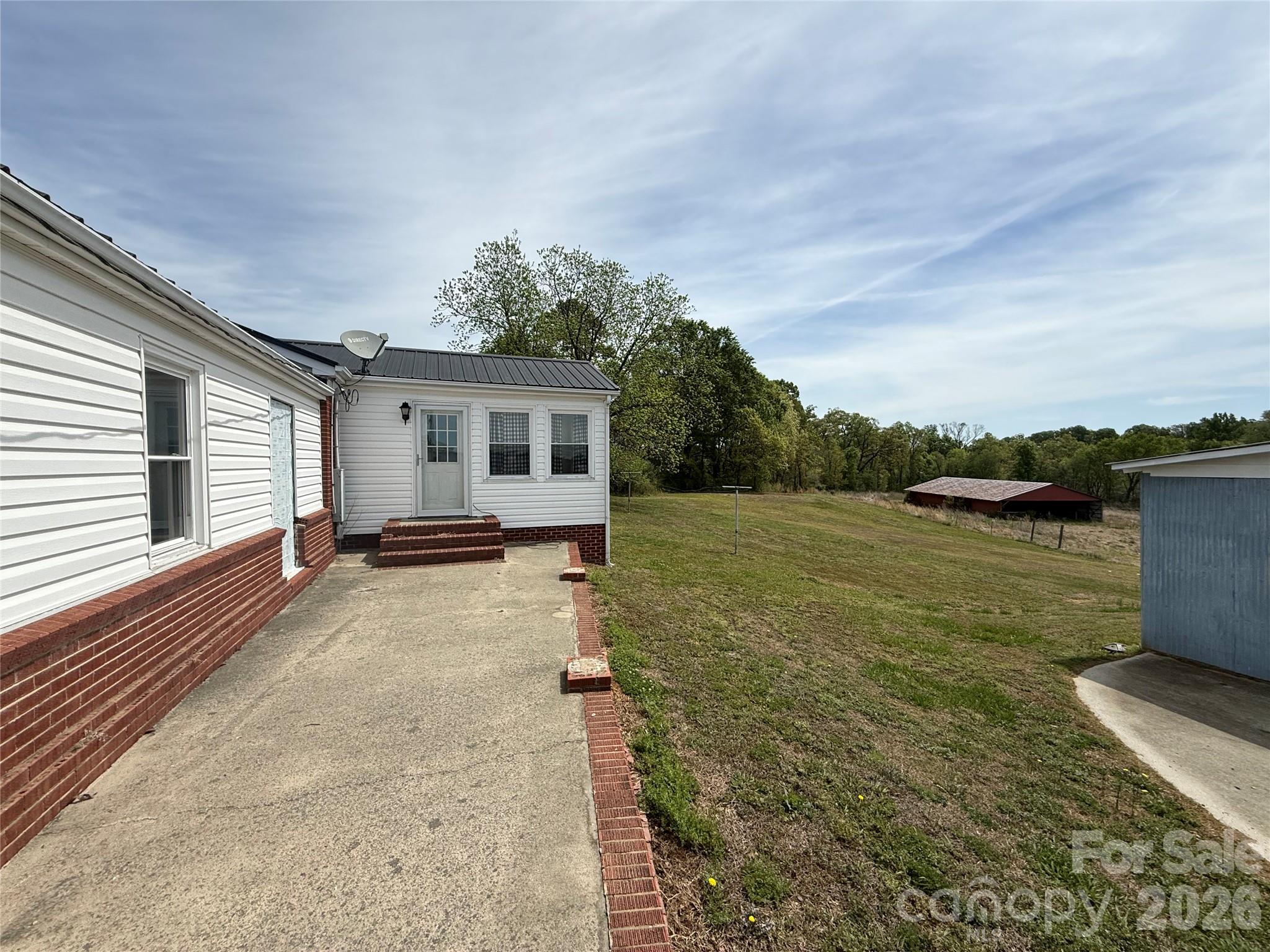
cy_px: 476
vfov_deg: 85.7
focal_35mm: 14
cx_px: 635
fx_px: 514
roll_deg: +1.4
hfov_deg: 102.1
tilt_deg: -1.8
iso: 50
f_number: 2.2
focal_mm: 2.22
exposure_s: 1/2841
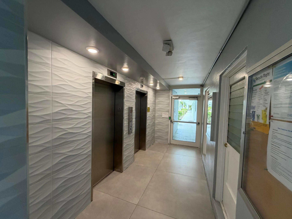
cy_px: 110
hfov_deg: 102.1
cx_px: 146
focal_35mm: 14
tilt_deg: -1.5
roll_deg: -1.8
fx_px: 118
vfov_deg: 85.7
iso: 160
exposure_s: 1/60
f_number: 2.2
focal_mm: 2.22
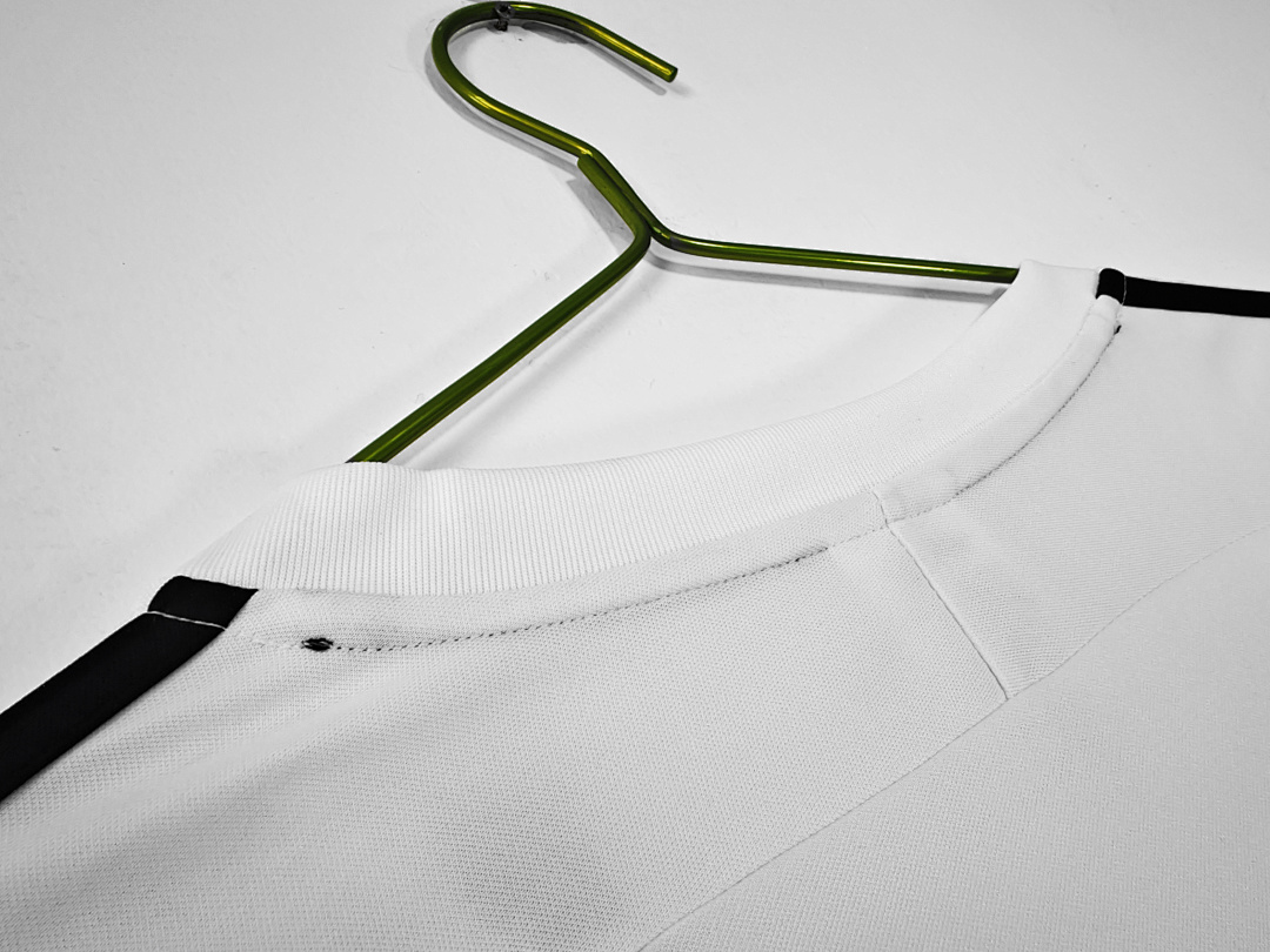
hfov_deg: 73.9
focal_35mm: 23
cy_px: 476
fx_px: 844
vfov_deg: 58.9
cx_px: 635
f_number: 2.2
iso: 135
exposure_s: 1/100
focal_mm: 2.59
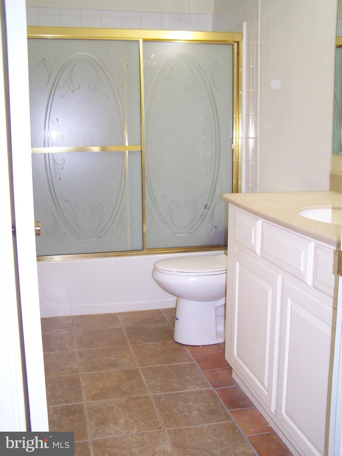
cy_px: 228
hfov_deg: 37.7
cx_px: 171
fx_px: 501
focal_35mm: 38
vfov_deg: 49.0
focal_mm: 6.3
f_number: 2.8
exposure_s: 1/60
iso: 140
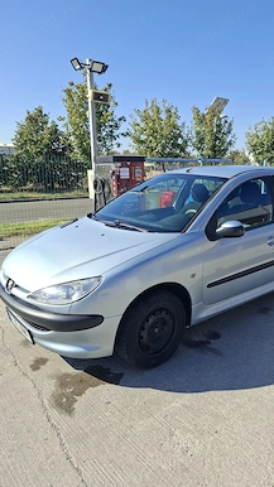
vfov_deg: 71.9
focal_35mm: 26
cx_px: 172
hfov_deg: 44.0
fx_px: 336
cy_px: 245
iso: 40
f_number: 1.8
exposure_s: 1/1553
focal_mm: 5.54
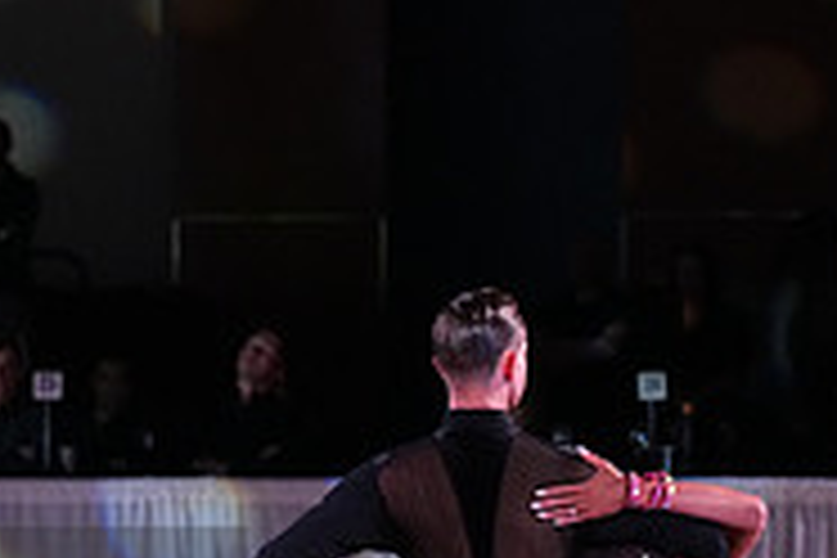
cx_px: -243
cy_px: 646
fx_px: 7091
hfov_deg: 6.7
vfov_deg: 4.5
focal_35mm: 305
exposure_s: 1/320
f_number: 5
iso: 5000
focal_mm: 98
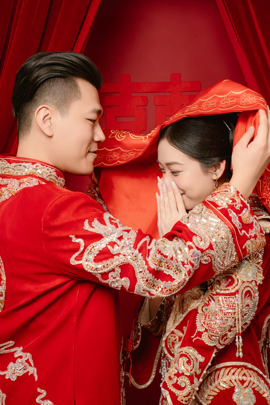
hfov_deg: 18.4
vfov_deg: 27.3
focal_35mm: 74
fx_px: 832
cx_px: 135
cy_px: 202
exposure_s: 1/100
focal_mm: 74
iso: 125
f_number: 10
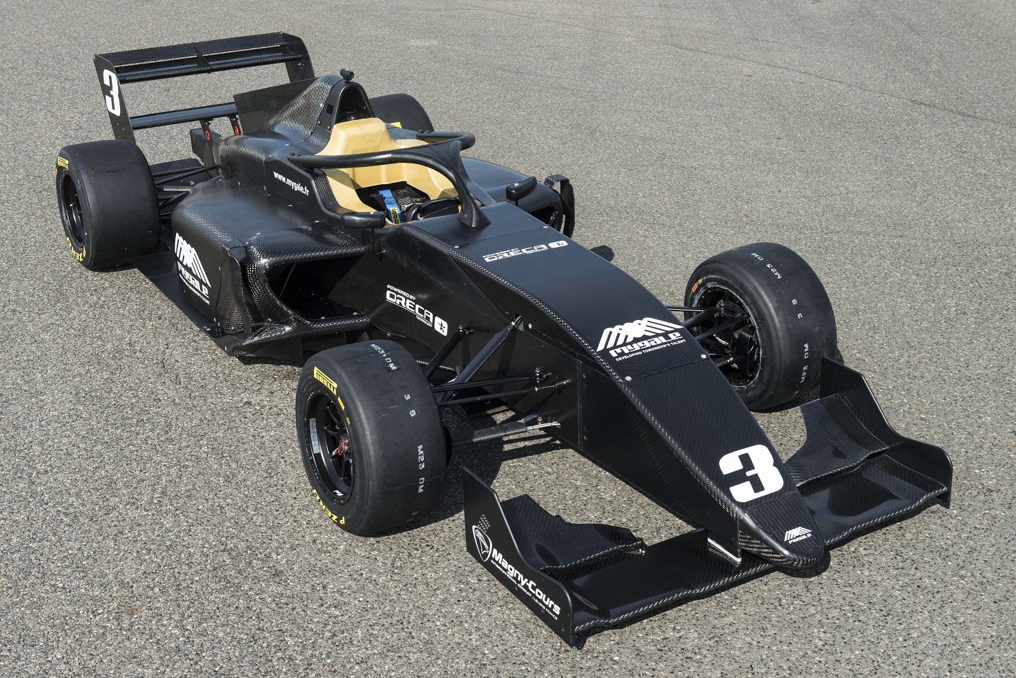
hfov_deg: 39.6
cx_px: 508
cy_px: 339
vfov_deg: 27.0
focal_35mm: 50
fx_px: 1412
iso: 200
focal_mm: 50
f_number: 9
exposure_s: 1/320
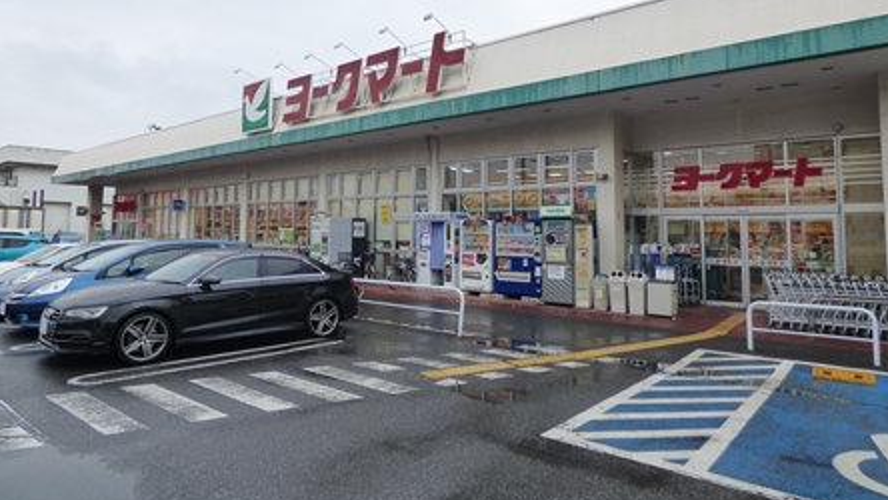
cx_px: 446
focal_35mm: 22
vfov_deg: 51.1
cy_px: 192
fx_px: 518
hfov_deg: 81.2
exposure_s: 1/400
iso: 200
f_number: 2.8
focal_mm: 3.58
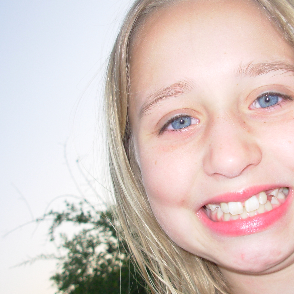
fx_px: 567
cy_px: 146
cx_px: 197
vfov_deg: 29.1
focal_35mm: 59
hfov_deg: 28.9
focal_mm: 6.3
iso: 50
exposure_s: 1/128
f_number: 2.9
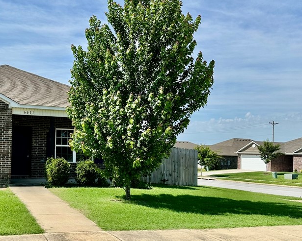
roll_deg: -1.6
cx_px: 70
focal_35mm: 39
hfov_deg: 45.0
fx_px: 349
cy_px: 153
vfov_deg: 38.0
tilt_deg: -0.1
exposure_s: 1/4545
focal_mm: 6.86
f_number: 1.78
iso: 80
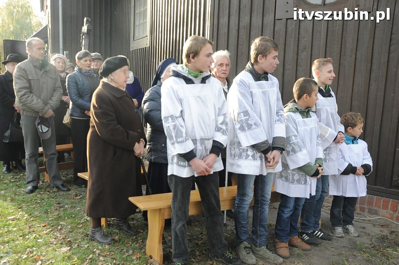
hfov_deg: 57.3
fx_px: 365
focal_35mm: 33
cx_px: 200
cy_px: 132
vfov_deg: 39.9
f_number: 7.1
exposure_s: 1/200
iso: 800
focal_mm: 22
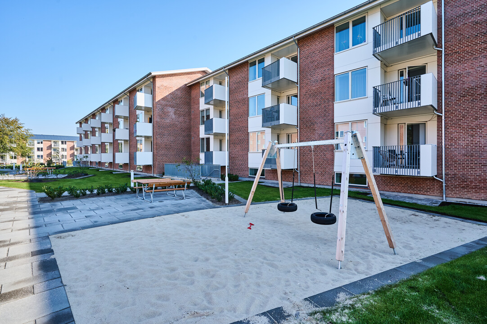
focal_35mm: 17
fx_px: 230
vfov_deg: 70.4
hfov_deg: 93.3
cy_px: 162
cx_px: 244
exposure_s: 1/320
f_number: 8
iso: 400
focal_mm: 17
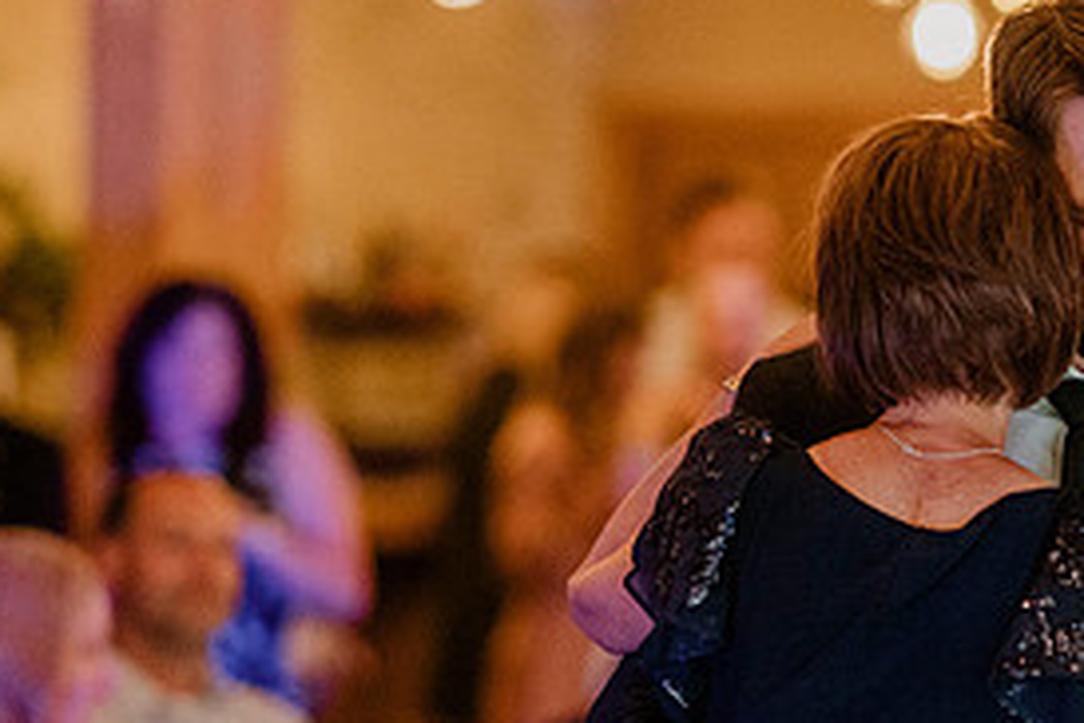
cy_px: 393
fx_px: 6714
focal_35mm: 223
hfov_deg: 9.2
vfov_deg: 6.2
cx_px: 842
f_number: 2
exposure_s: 1/250
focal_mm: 105
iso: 3200
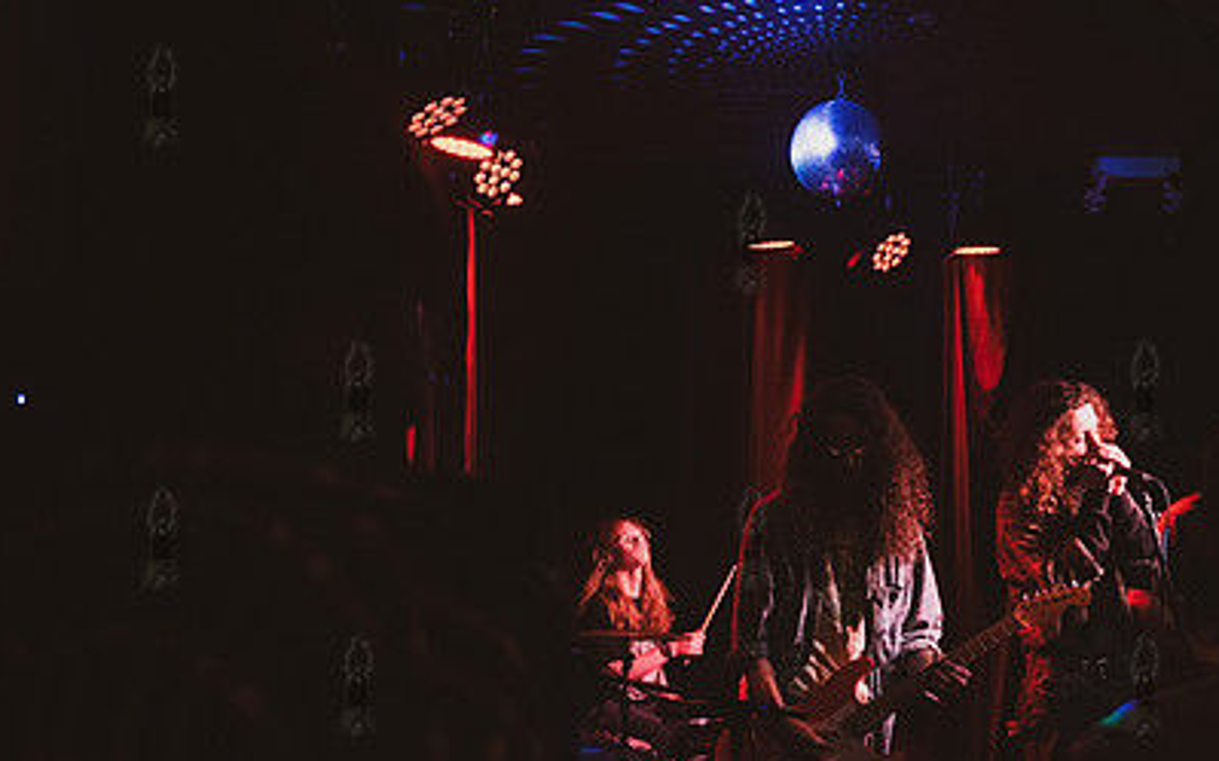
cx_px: 749
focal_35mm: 40
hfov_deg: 48.9
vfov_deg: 31.6
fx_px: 1328
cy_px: 535
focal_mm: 27
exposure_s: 1/400
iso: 10000
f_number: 3.2
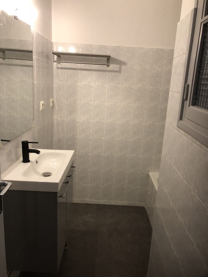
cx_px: 104
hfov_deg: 49.7
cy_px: 138
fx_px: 224
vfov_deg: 63.4
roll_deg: -3.1
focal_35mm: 28
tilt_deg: -13.9
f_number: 1.8
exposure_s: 1/17
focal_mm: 3.99
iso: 80
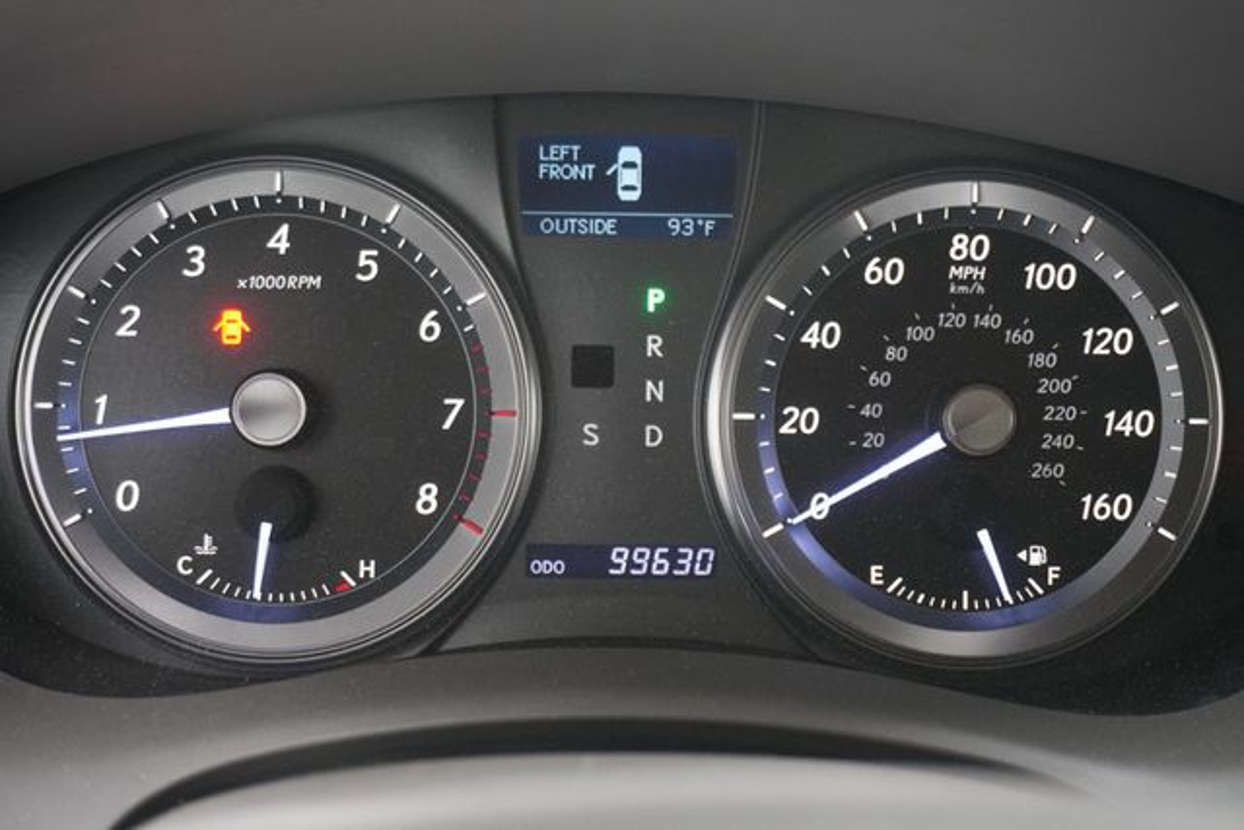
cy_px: 415
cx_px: 622
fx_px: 1693
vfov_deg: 27.5
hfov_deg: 40.3
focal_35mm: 49
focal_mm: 33
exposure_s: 1/60
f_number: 5
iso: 4000
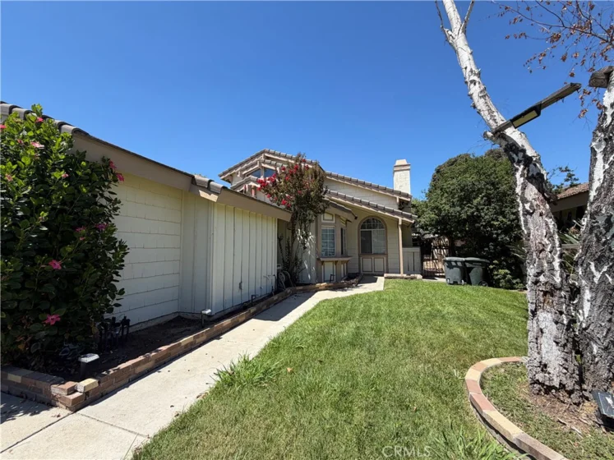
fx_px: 248
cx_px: 307
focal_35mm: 14
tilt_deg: +4.5
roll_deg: +0.8
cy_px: 230
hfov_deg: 102.1
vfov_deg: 85.7
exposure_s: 1/770
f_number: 2.2
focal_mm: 2.22
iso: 25
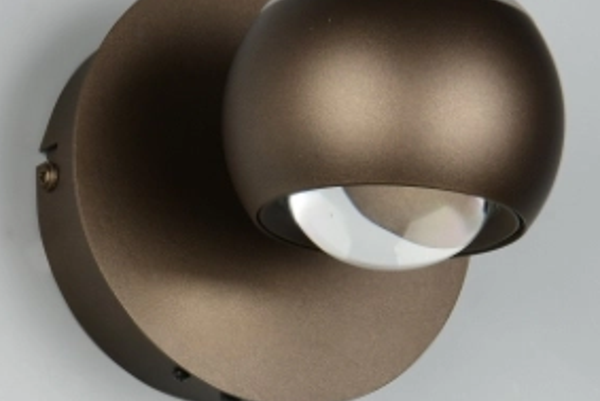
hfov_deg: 8.3
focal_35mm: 247
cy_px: 217
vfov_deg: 5.6
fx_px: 4119
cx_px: 327
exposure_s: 1/15
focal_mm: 70
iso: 100
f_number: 13
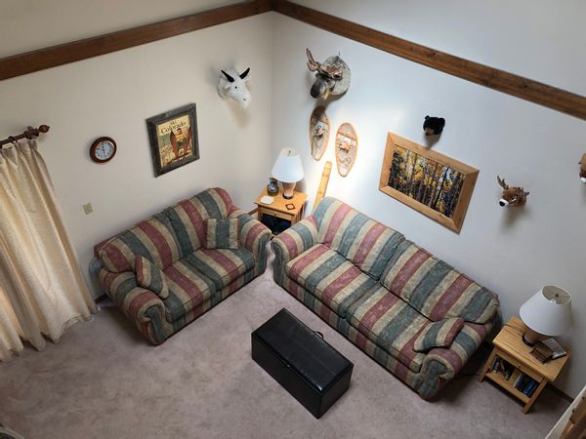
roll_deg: -2.5
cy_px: 220
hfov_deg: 63.4
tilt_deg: -39.0
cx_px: 293
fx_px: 474
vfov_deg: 49.7
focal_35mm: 28
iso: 64
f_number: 1.8
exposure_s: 1/120
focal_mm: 3.99
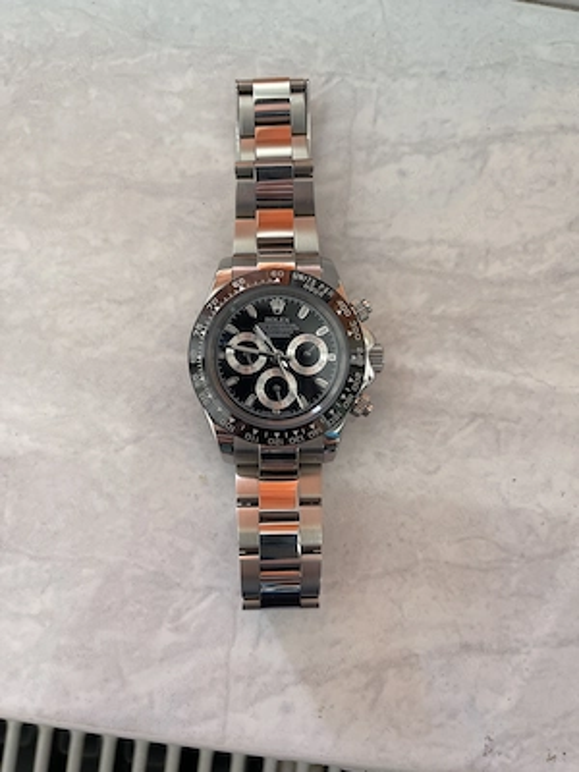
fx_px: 558
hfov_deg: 54.9
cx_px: 290
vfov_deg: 69.4
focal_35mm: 25
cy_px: 386
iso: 125
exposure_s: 1/121
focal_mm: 5.1
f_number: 1.6
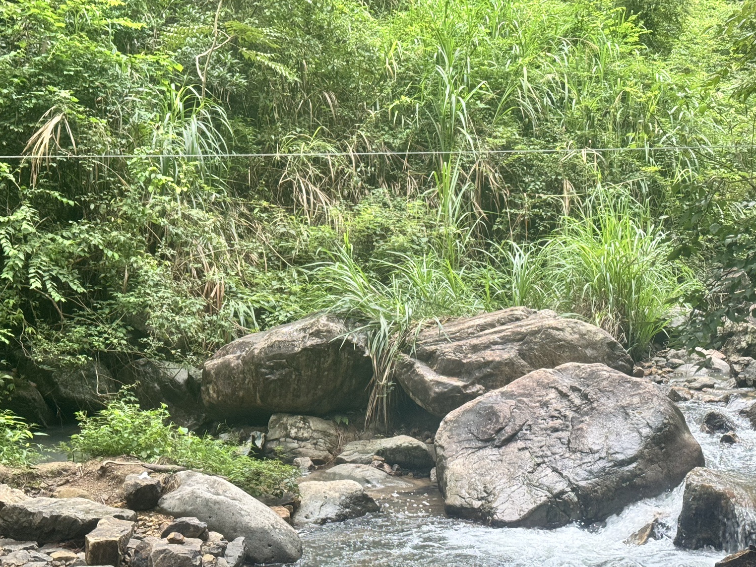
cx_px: 367
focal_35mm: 63
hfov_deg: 30.7
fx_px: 1376
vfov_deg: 23.3
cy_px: 284
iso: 100
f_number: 1.78
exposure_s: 1/60
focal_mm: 6.76
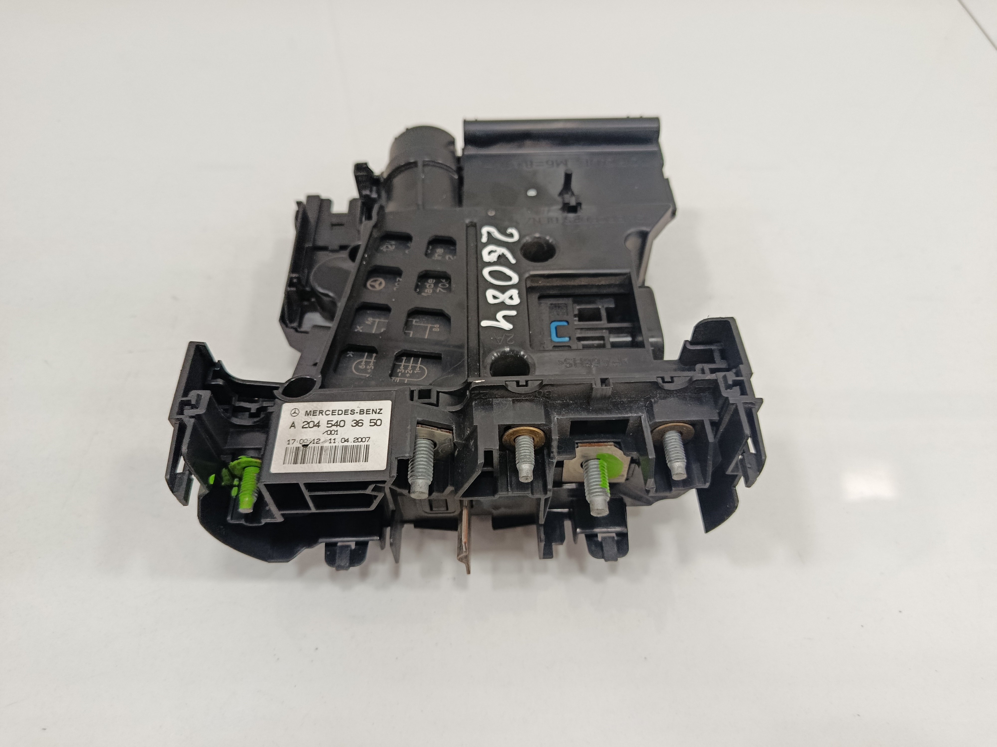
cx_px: 498
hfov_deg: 71.6
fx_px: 691
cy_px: 374
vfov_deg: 56.8
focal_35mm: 24
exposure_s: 1/100
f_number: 1.7
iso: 1000
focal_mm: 5.24
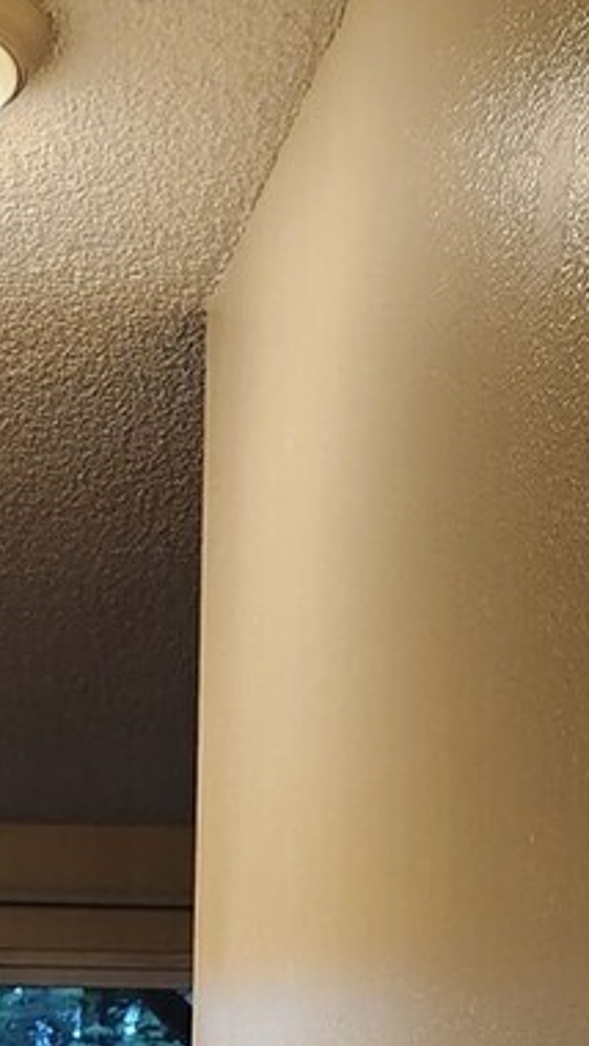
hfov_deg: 12.5
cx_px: -110
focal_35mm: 95
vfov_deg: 20.0
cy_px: 1467
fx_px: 2635
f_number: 1.8
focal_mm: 5.4
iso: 320
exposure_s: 1/120
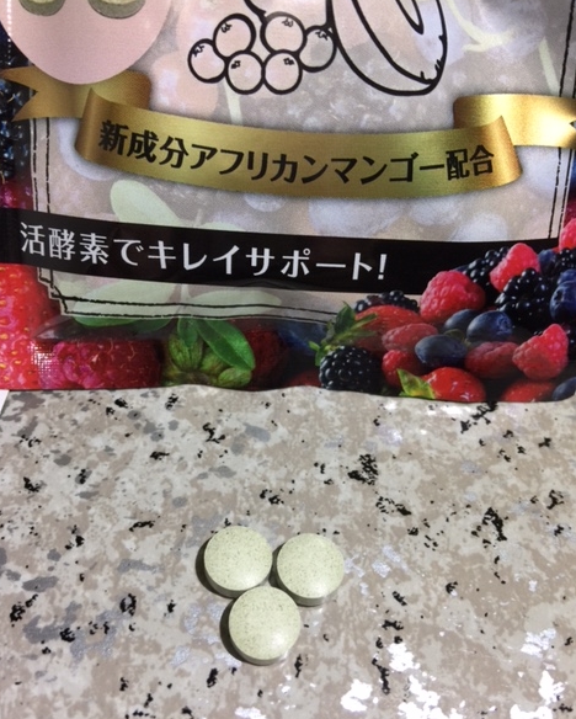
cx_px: 284
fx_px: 660
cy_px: 390
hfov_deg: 47.2
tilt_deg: -56.7
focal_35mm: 31
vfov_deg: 57.1
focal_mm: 4.15
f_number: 2.2
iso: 32
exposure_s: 1/33
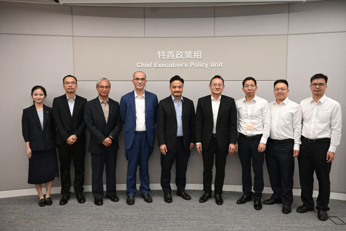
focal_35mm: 29
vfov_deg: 45.0
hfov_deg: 63.7
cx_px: 173
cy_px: 116
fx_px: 279
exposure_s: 1/60
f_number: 4.5
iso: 2000
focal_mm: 29
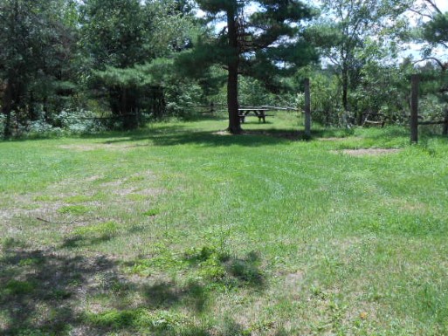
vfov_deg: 32.9
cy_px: 168
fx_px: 570
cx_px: 224
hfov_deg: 42.9
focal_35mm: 44
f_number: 4.5
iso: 80
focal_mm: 7.8
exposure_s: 1/320
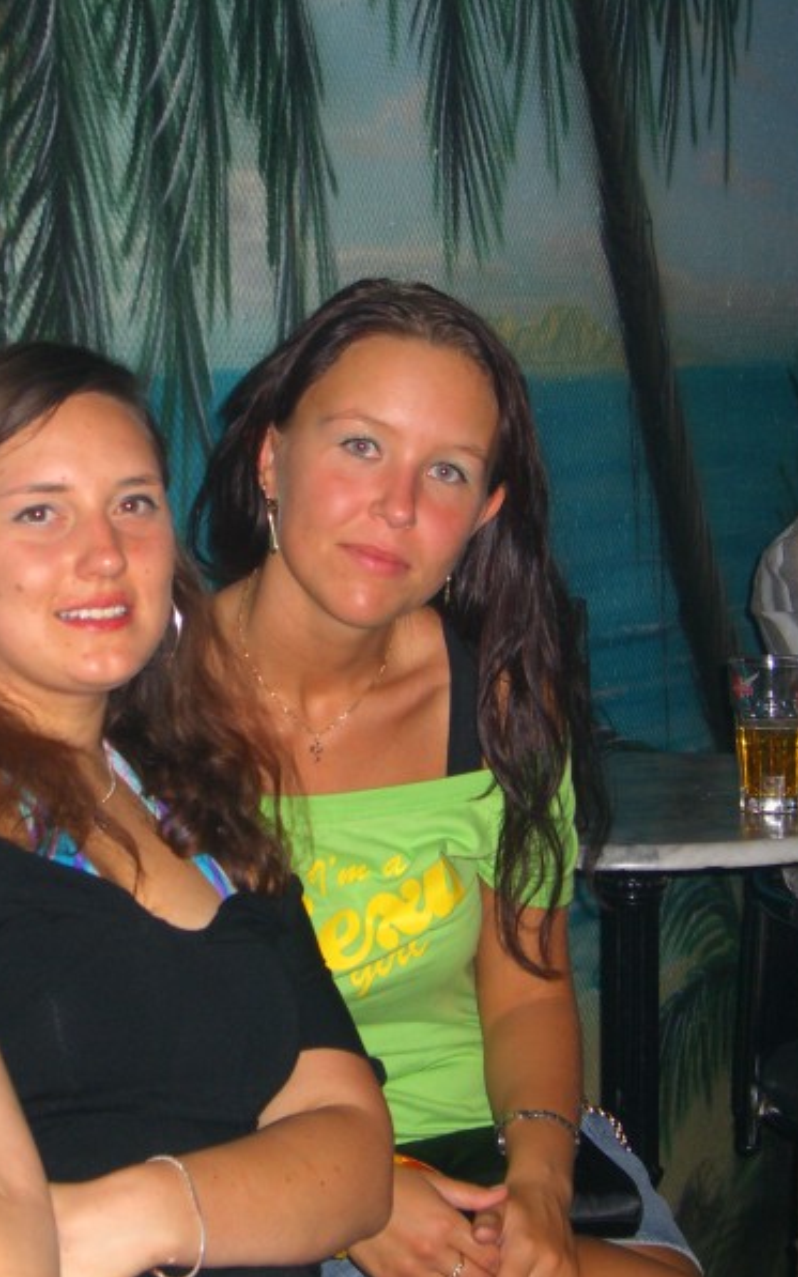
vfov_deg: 25.5
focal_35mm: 81
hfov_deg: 16.1
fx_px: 2819
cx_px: 248
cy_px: 640
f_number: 3.6
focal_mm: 11.8
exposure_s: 1/60
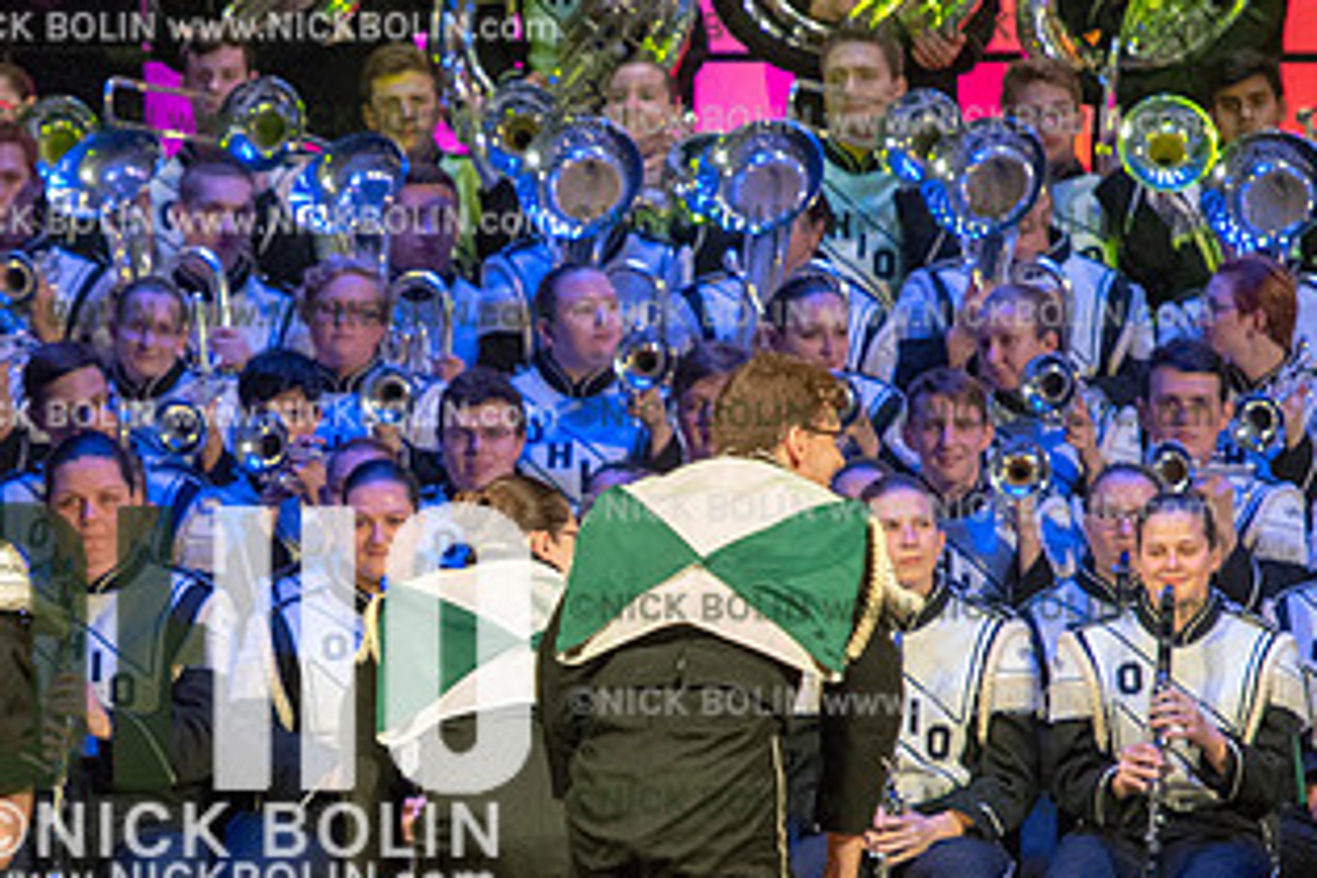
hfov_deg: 4.3
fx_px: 17522
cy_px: 702
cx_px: 234
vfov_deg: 2.9
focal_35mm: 479
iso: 8000
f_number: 5.6
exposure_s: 1/200
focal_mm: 260
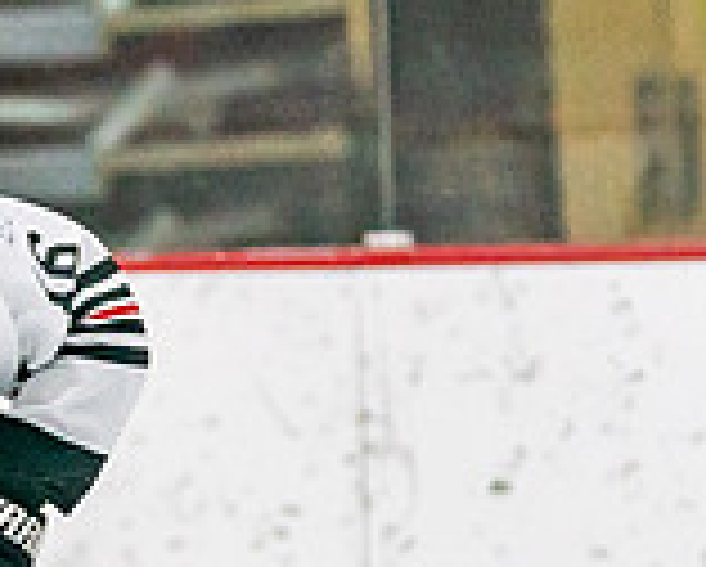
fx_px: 14498
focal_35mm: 693
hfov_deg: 2.8
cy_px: 688
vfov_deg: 2.2
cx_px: -368
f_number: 2.8
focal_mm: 150
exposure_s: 1/1250
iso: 3200
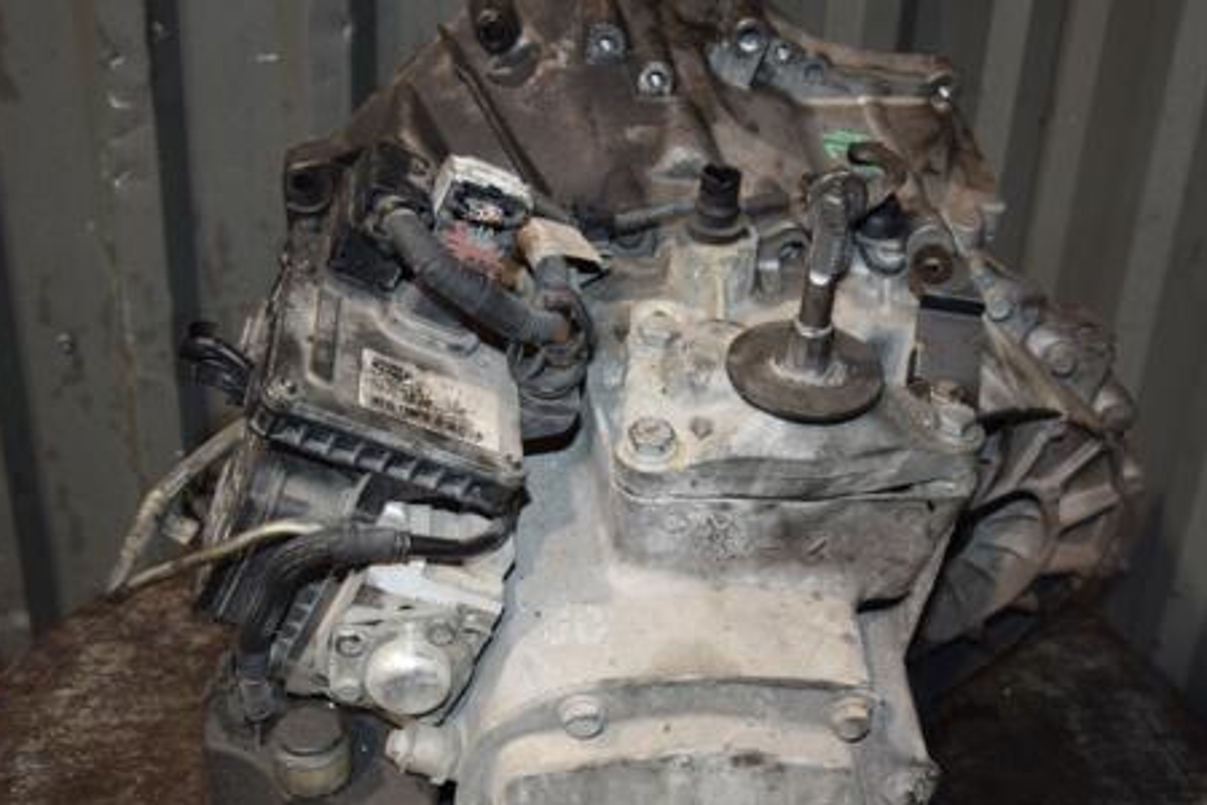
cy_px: 494
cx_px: 641
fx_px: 1475
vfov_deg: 30.4
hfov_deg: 44.5
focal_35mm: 44
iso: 800
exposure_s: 1/60
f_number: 5
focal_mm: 22
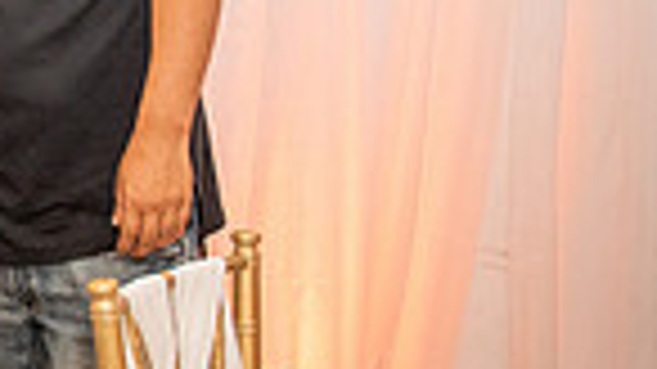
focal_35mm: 100
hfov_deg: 16.5
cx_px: -634
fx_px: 1741
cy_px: -2
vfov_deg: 12.0
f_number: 2.8
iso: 1000
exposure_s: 1/160
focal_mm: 24
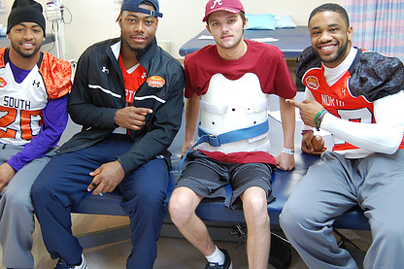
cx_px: 166
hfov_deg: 42.6
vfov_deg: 29.2
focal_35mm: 46
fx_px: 516
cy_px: 115
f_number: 3.8
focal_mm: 22
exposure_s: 1/25
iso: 800
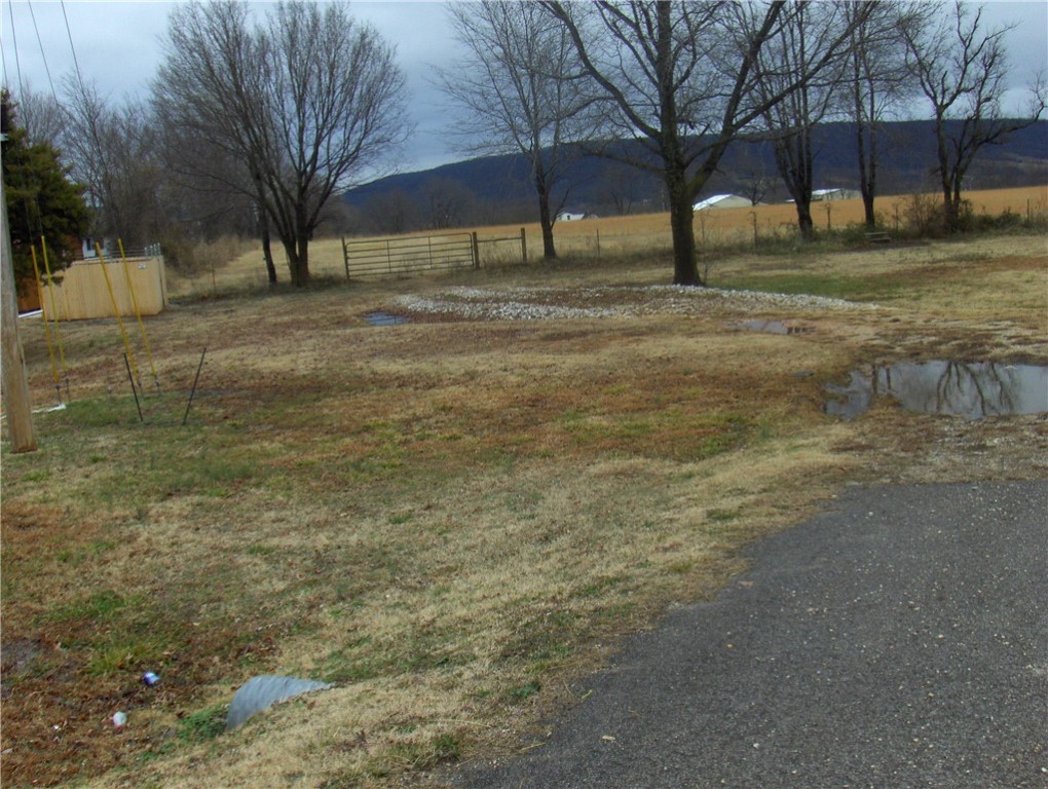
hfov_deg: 45.7
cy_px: 394
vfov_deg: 35.2
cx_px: 524
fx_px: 1243
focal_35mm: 41
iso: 131
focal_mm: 6.5
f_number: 3.5
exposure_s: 1/121
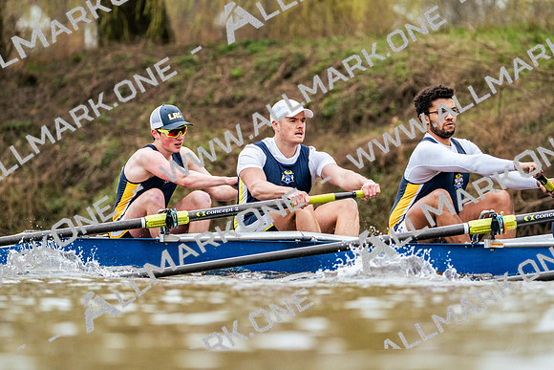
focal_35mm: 309
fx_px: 4756
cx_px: 277
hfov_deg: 6.7
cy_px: 185
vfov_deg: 4.5
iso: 4000
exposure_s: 1/2000
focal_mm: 309
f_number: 6.3
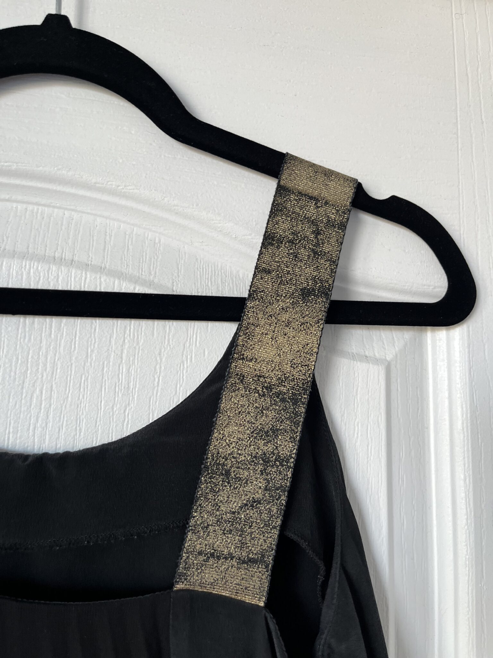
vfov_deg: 67.3
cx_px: 246
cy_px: 329
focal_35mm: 26
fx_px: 494
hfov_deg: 53.1
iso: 100
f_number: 1.6
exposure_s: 1/121
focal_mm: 5.1
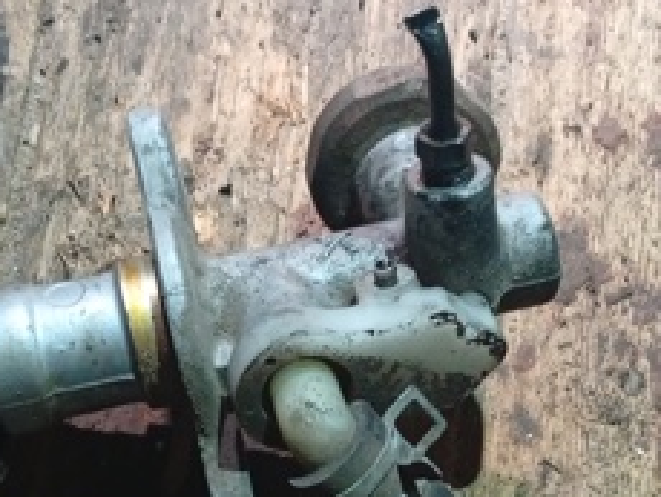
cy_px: 488
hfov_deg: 27.0
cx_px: 364
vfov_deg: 19.9
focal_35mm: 72
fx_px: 1376
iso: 1054
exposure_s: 1/20
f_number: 1.8
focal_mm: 3.96
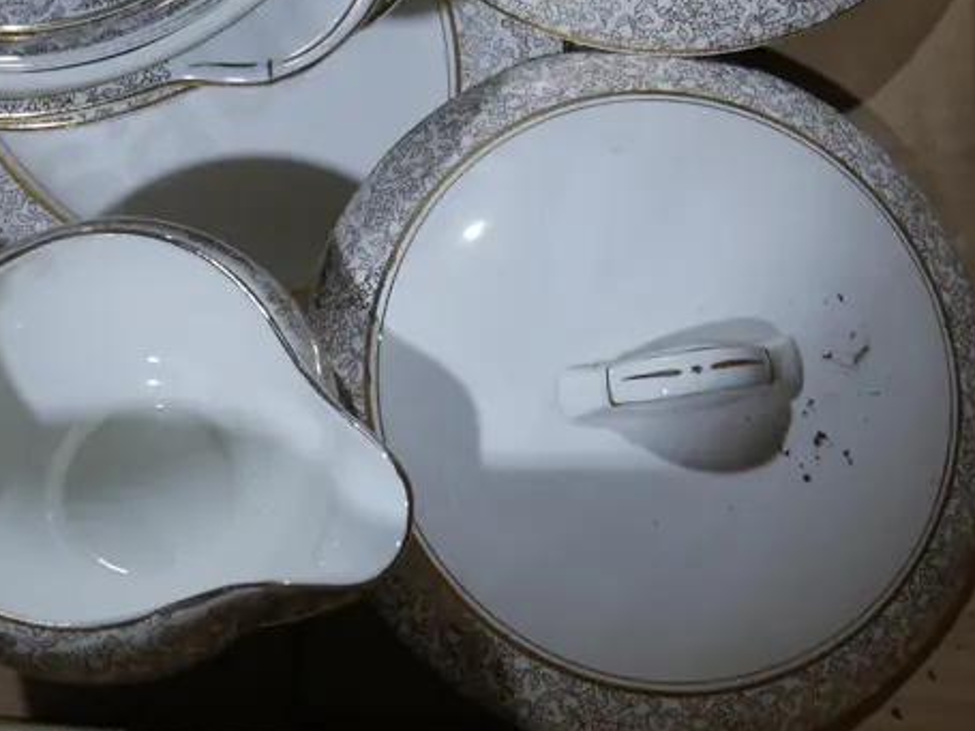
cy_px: 54
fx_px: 1774
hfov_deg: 30.3
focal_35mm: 63
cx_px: 257
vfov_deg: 22.6
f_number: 4
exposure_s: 1/125
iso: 200
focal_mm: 14
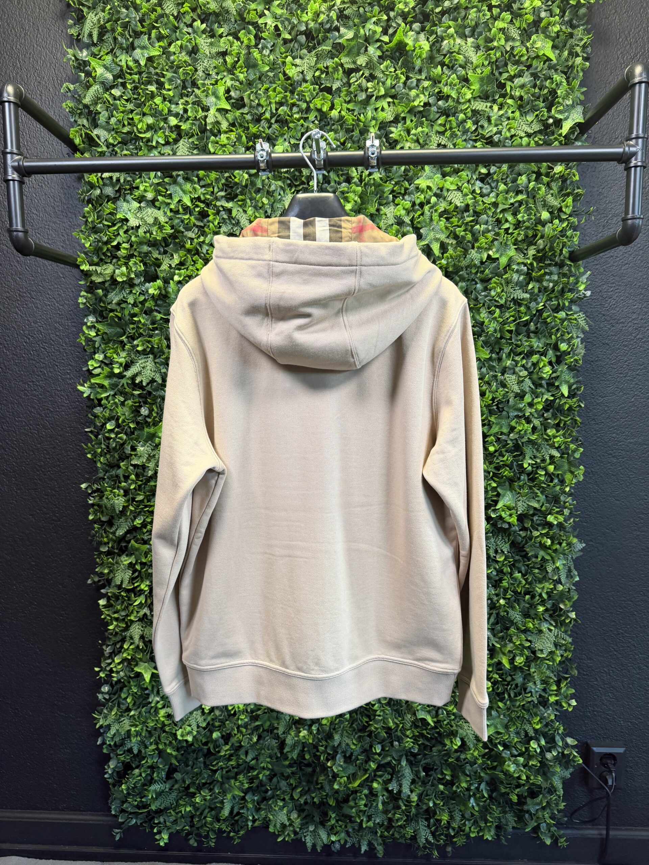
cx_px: 324
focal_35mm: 24
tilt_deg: -6.4
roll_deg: +0.9
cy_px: 432
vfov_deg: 71.6
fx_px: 600
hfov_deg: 56.8
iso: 160
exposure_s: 1/50
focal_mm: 6.76
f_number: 1.78
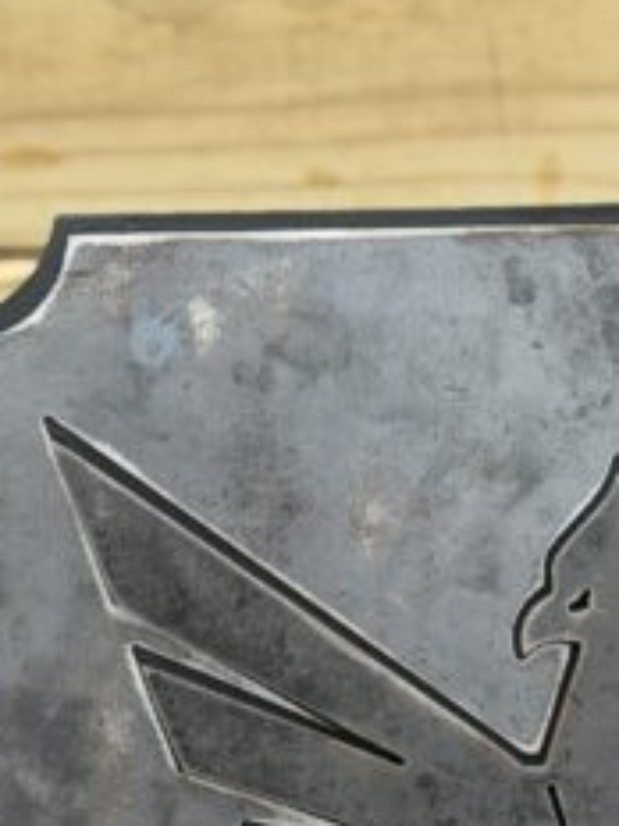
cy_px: -43
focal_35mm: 212
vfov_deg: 9.3
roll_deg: +0.6
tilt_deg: -18.8
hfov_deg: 7.0
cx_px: 516
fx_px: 5055
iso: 50
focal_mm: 6.76
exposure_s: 1/186
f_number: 1.78
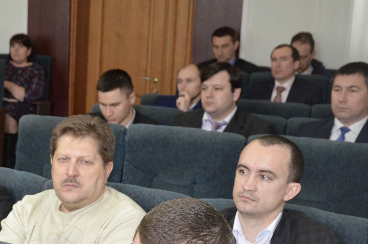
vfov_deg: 14.8
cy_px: 220
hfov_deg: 22.0
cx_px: 49
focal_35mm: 91
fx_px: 928
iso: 1600
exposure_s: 1/60
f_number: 4.2
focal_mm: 30
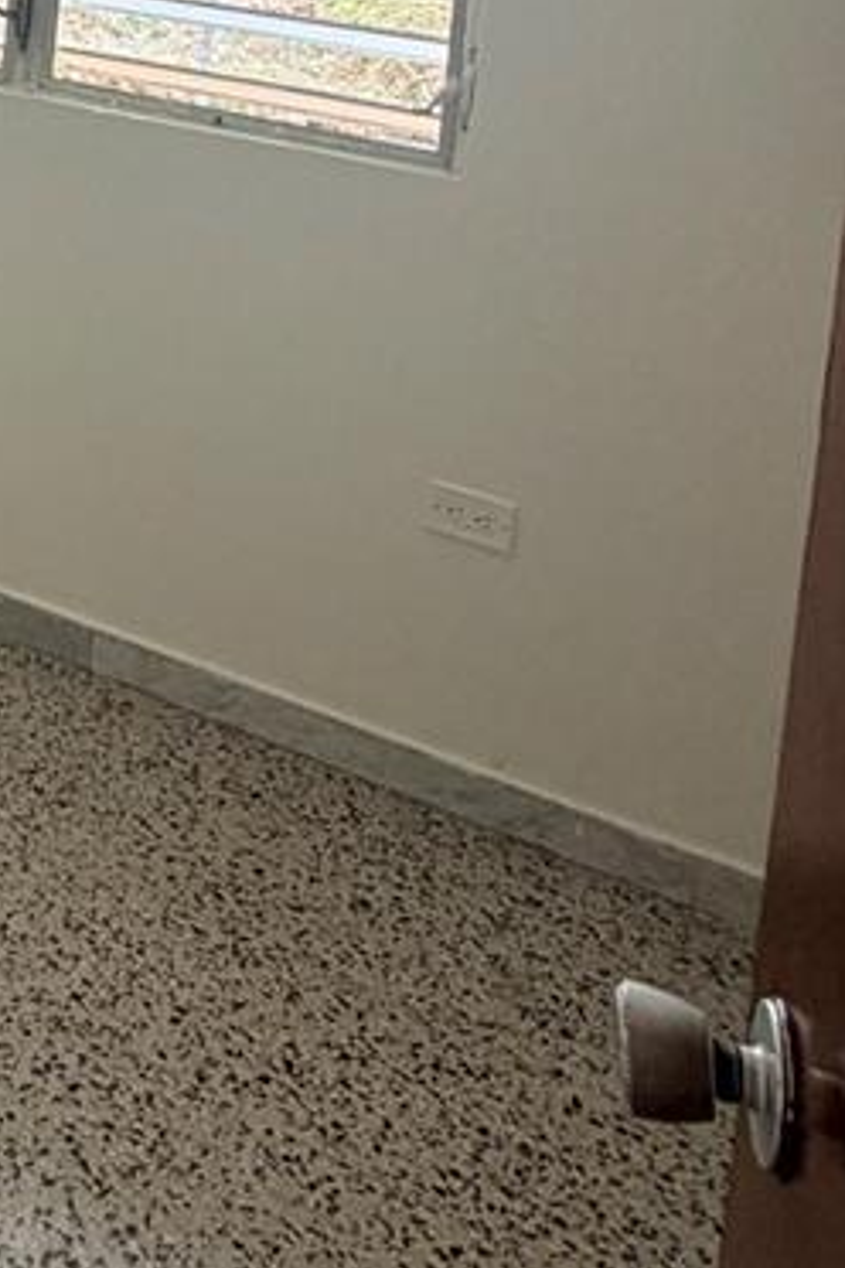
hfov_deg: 25.0
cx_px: -235
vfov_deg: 35.5
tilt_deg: -2.4
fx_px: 1655
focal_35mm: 47
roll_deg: -4.1
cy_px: -147
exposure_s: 1/121
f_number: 2.2
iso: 80
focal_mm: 2.22
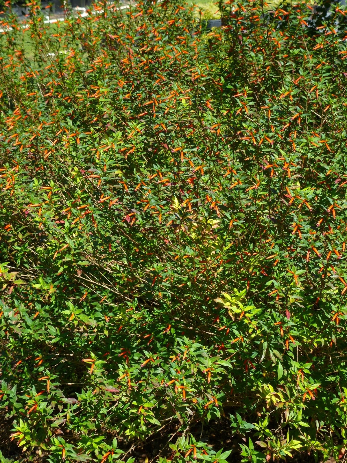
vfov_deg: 20.4
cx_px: 174
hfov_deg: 15.4
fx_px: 1283
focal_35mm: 96
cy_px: 232
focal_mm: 17.3
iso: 100
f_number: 5
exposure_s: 1/400
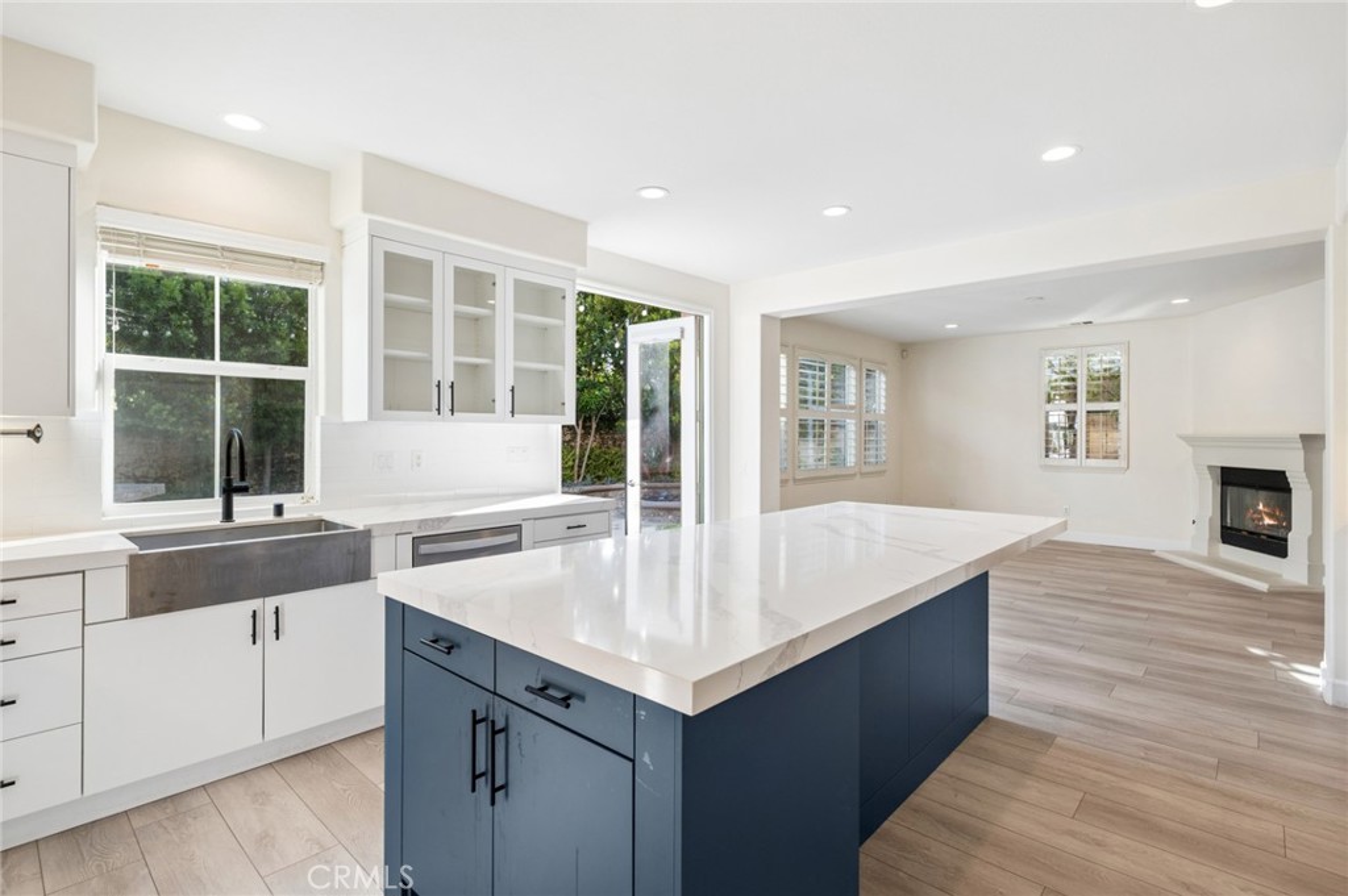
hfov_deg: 96.8
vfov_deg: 73.7
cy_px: 448
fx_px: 599
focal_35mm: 16
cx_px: 674
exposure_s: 1/30
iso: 200
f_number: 9
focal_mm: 16
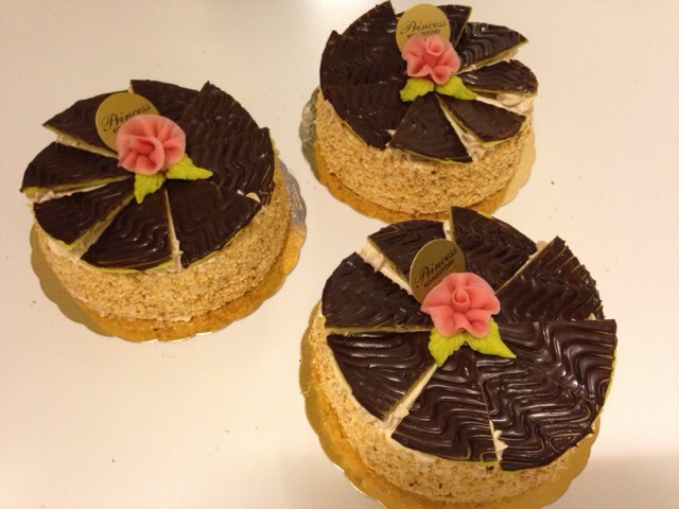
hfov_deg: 55.4
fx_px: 647
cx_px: 340
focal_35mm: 33
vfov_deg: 42.9
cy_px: 254
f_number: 2.4
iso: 400
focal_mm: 4.12
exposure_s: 1/20
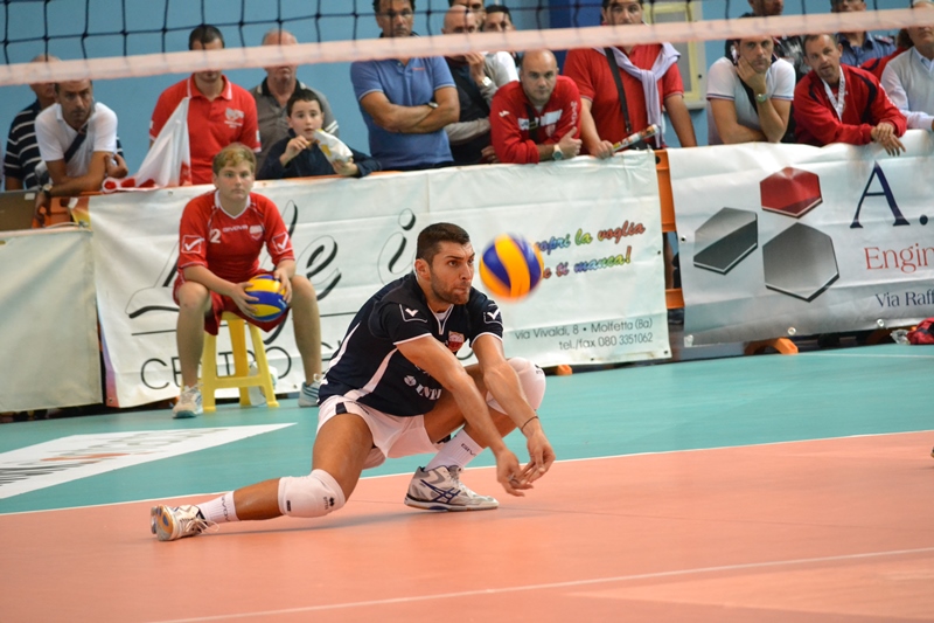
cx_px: 467
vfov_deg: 4.7
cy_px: 312
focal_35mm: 292
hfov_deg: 7.0
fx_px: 7587
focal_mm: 195
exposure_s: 1/320
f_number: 5
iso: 3200
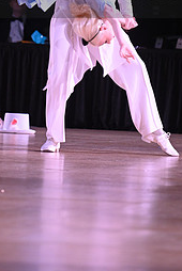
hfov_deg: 3.0
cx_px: 51
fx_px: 3448
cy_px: -17
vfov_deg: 4.5
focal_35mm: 456
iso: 1600
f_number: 4
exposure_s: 1/200
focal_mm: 200
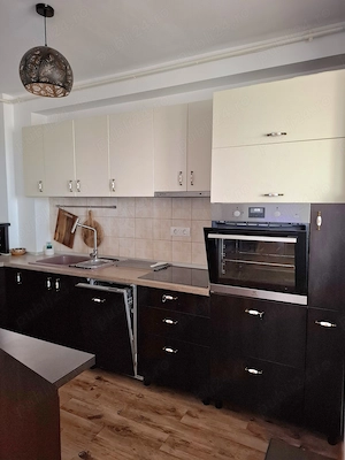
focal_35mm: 23
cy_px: 230
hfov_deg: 58.9
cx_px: 172
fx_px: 306
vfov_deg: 73.9
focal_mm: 5.54
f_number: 1.8
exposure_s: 1/40
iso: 250
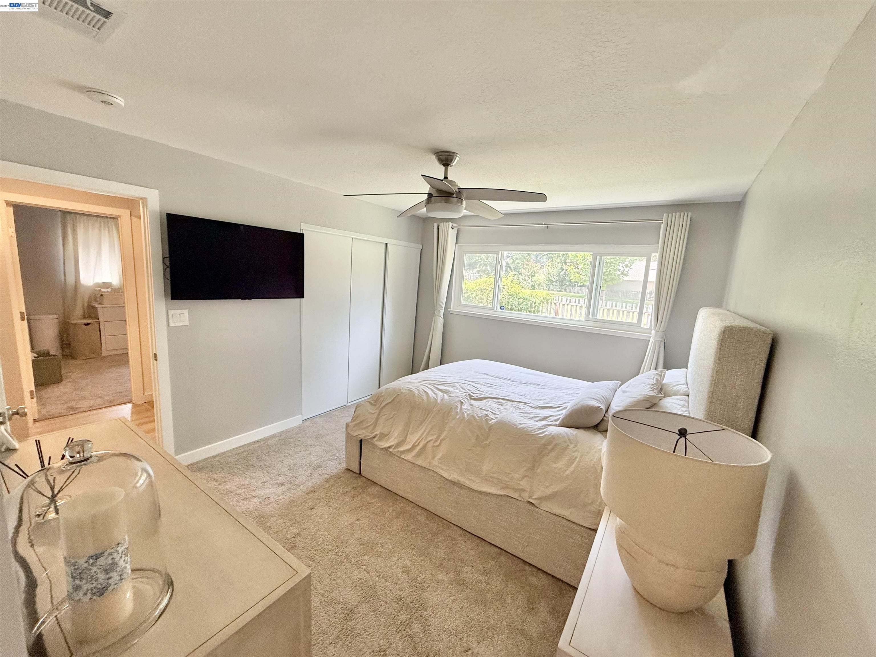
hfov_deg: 102.1
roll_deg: -3.3
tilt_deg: -7.4
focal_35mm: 14
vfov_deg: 85.7
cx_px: 438
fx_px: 354
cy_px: 328
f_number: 2.2
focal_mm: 2.22
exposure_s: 1/120
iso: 160
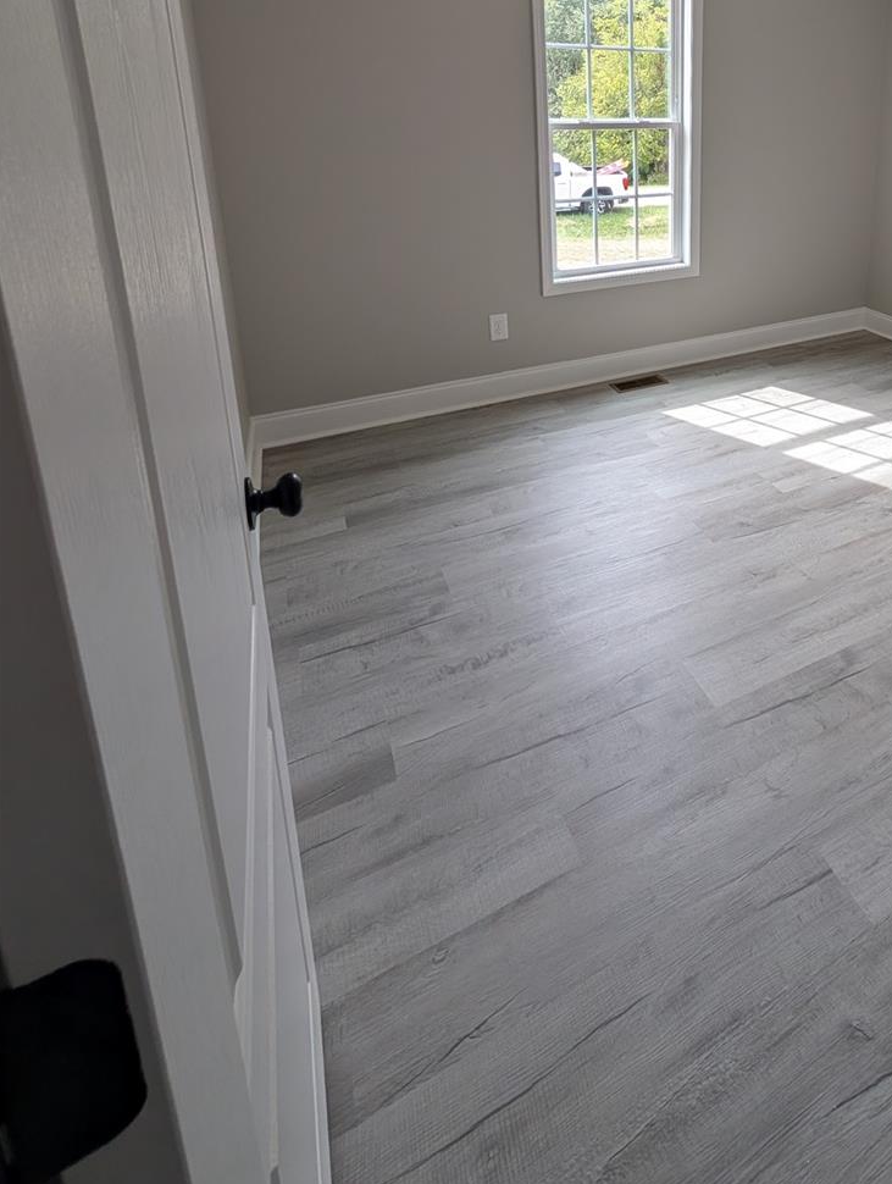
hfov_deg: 63.6
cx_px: 697
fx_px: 651
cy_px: 272
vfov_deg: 77.2
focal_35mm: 19
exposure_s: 1/270
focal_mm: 2.02
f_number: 1.7
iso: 55
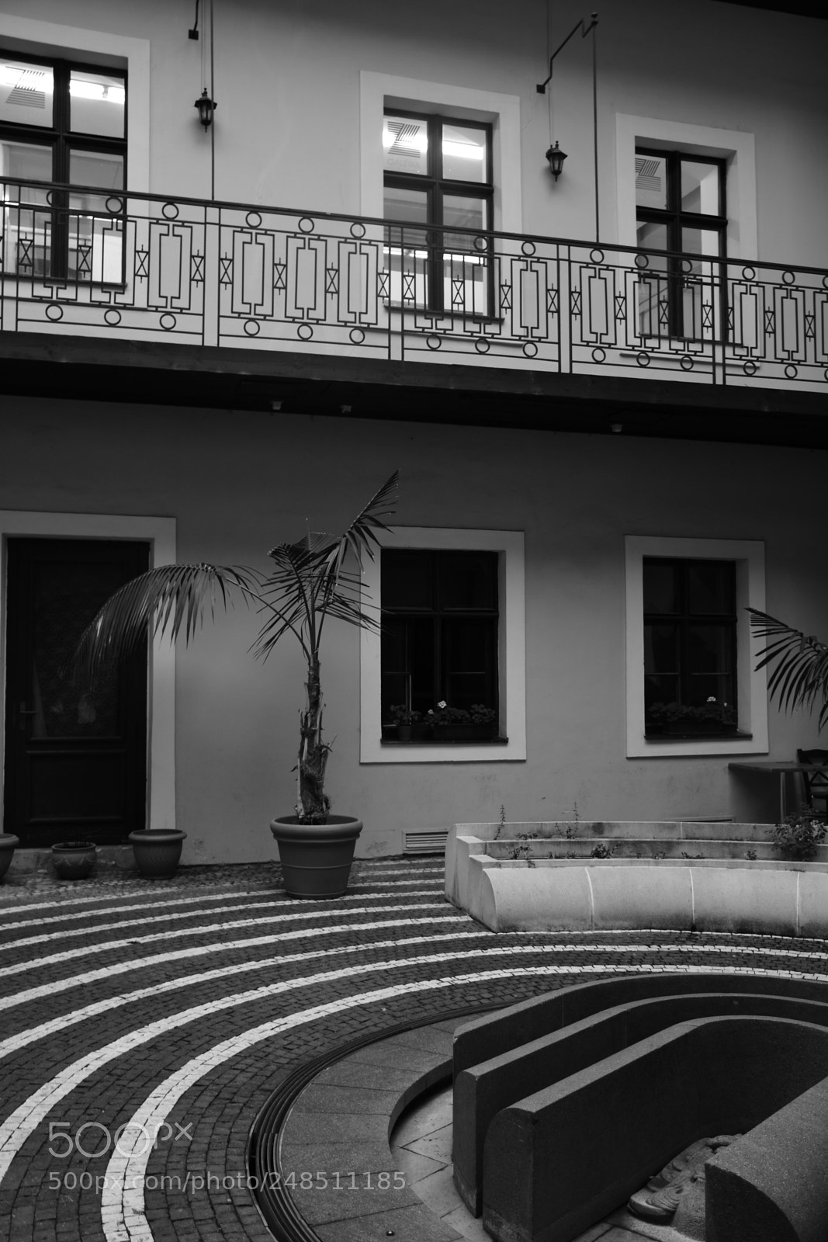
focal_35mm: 34
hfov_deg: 38.4
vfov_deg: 55.1
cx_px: 414
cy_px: 621
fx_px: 1190
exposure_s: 1/20
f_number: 4
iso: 100
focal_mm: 23
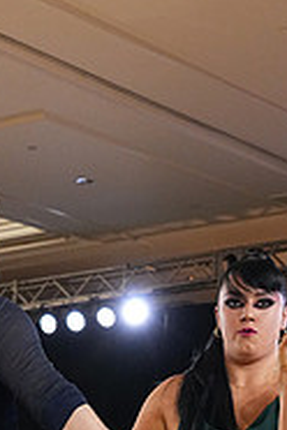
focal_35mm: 131
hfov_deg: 10.5
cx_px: 101
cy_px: 557
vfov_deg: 15.0
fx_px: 1566
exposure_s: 1/200
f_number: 6.3
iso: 5000
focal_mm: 42
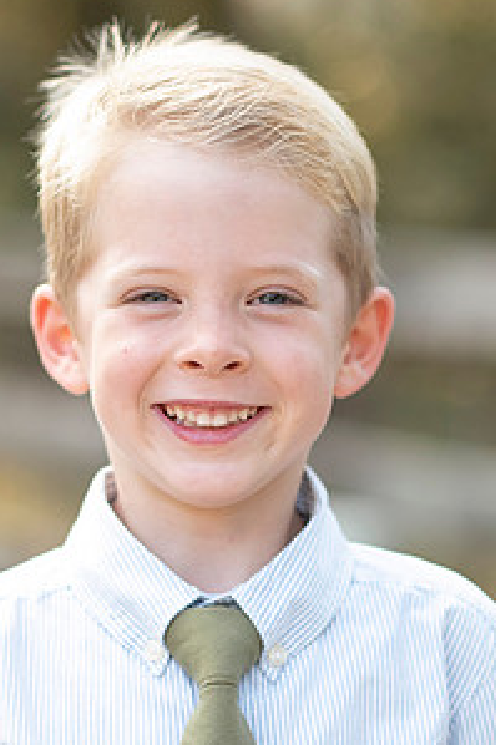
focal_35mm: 192
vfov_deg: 10.7
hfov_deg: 7.1
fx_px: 3972
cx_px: 195
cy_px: 483
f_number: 2.2
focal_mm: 85
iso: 400
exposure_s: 1/800
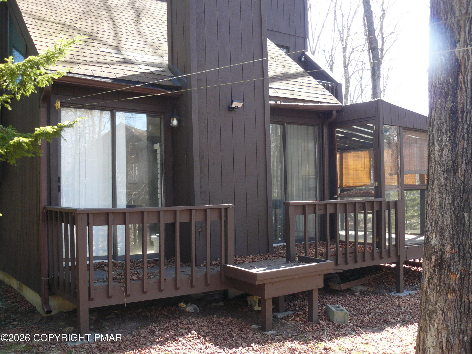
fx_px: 491
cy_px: 177
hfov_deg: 51.4
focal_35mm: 36
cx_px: 236
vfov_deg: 39.7
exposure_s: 1/125
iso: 125
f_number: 2.8
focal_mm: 6
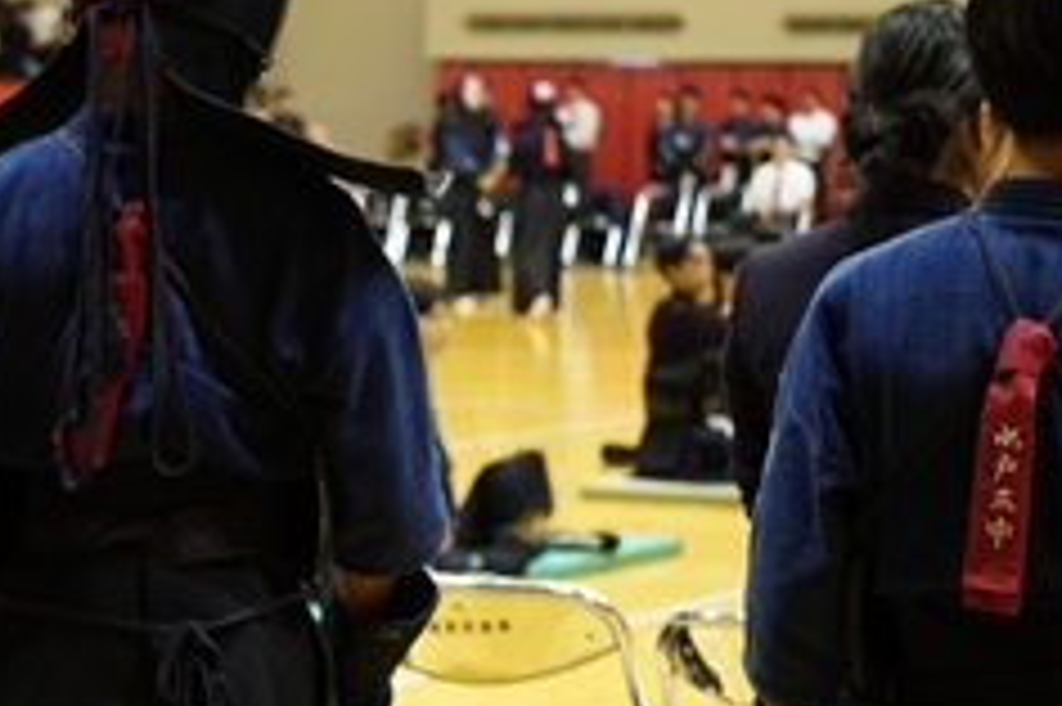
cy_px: 468
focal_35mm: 140
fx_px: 4122
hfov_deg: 14.6
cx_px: 225
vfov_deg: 9.8
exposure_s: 1/160
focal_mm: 55
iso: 3200
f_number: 4.5
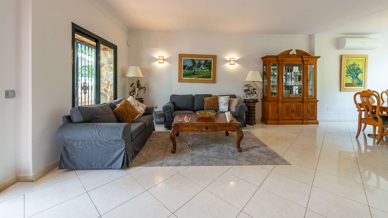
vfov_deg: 69.8
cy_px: 87
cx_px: 197
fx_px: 154
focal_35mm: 15
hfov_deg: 103.0
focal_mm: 14
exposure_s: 1/50
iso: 160
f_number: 11
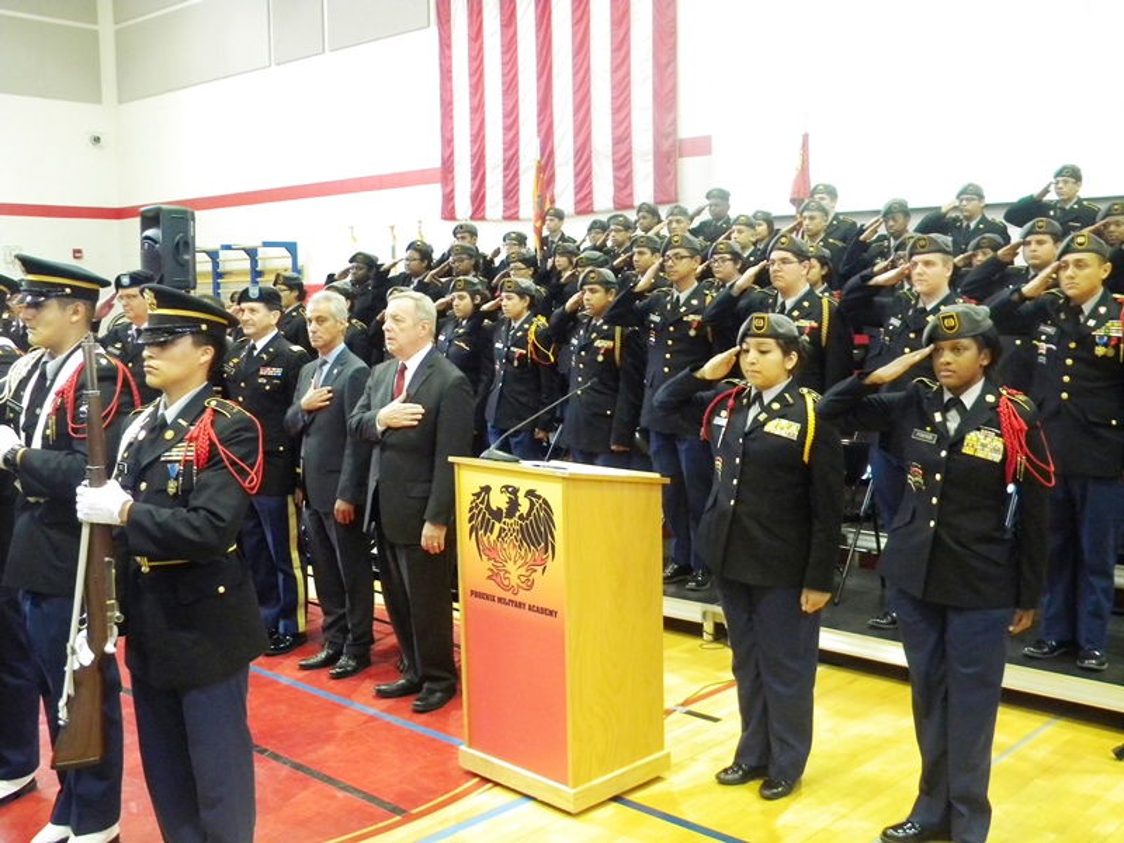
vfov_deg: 39.7
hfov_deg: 51.4
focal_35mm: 36
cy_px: 422
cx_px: 562
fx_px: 1169
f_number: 3.7
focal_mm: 6.4
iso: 400
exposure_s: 1/17
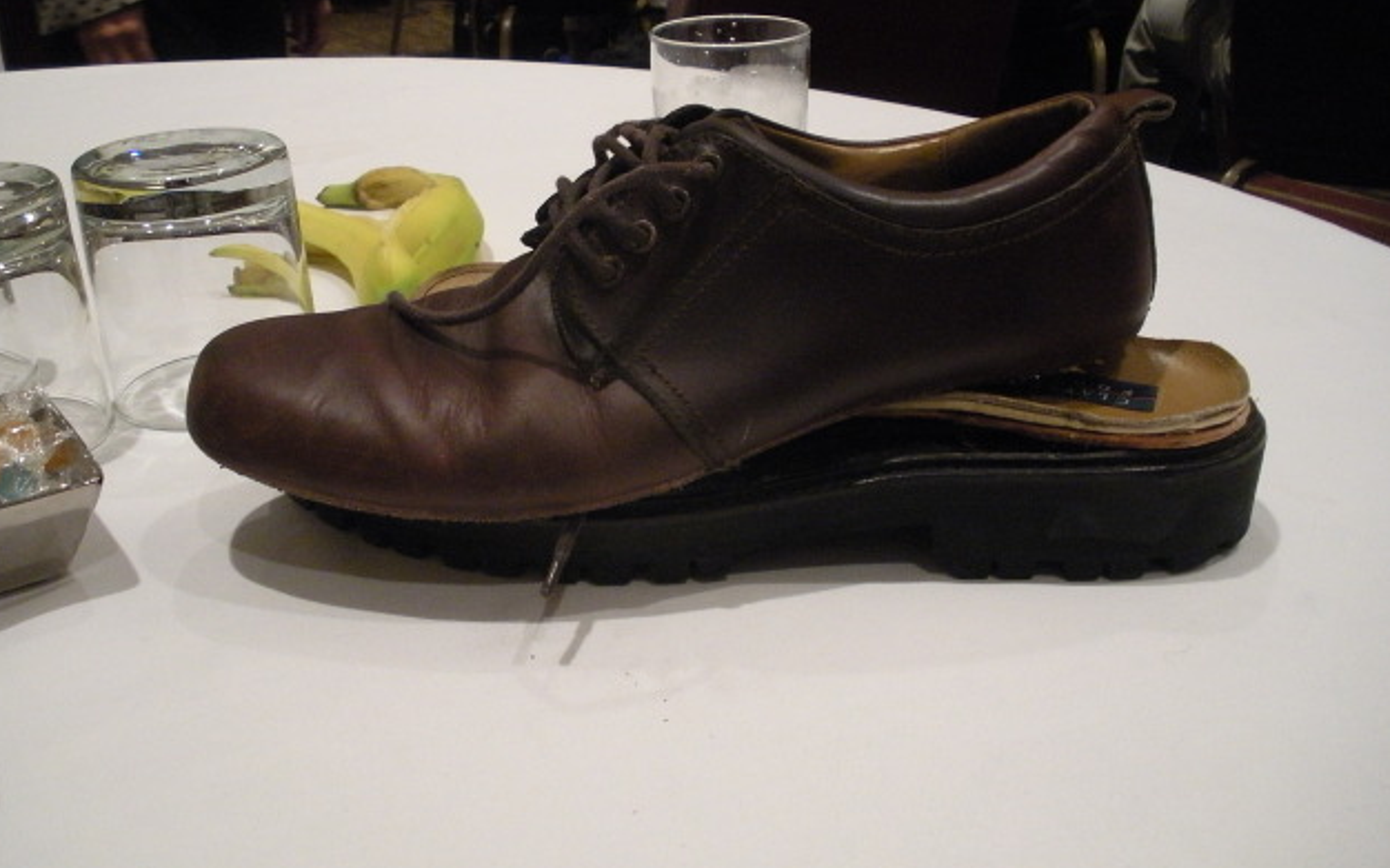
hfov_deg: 50.4
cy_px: 386
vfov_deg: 32.7
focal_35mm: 39
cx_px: 704
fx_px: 1477
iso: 400
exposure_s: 1/24
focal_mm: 6.3
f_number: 3.5
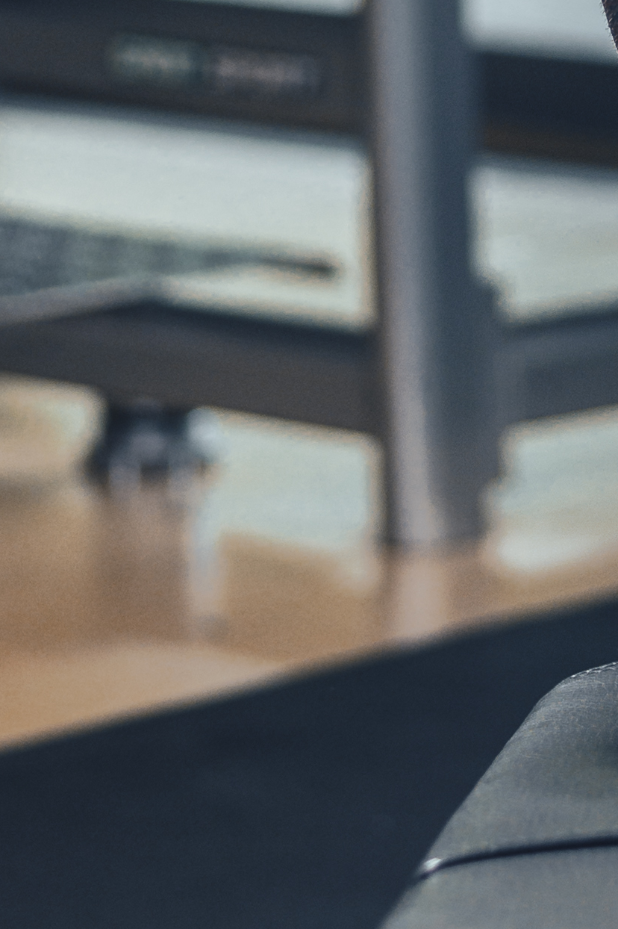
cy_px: -1103
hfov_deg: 5.6
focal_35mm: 243
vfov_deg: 8.0
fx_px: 6264
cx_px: 1038
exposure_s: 1/500
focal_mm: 50
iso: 160
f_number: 2.8
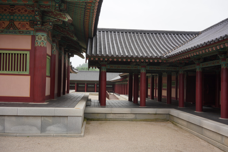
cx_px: 114
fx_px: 222
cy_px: 76
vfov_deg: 37.9
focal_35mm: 35
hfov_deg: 54.4
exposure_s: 1/80
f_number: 10
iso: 200
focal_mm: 35
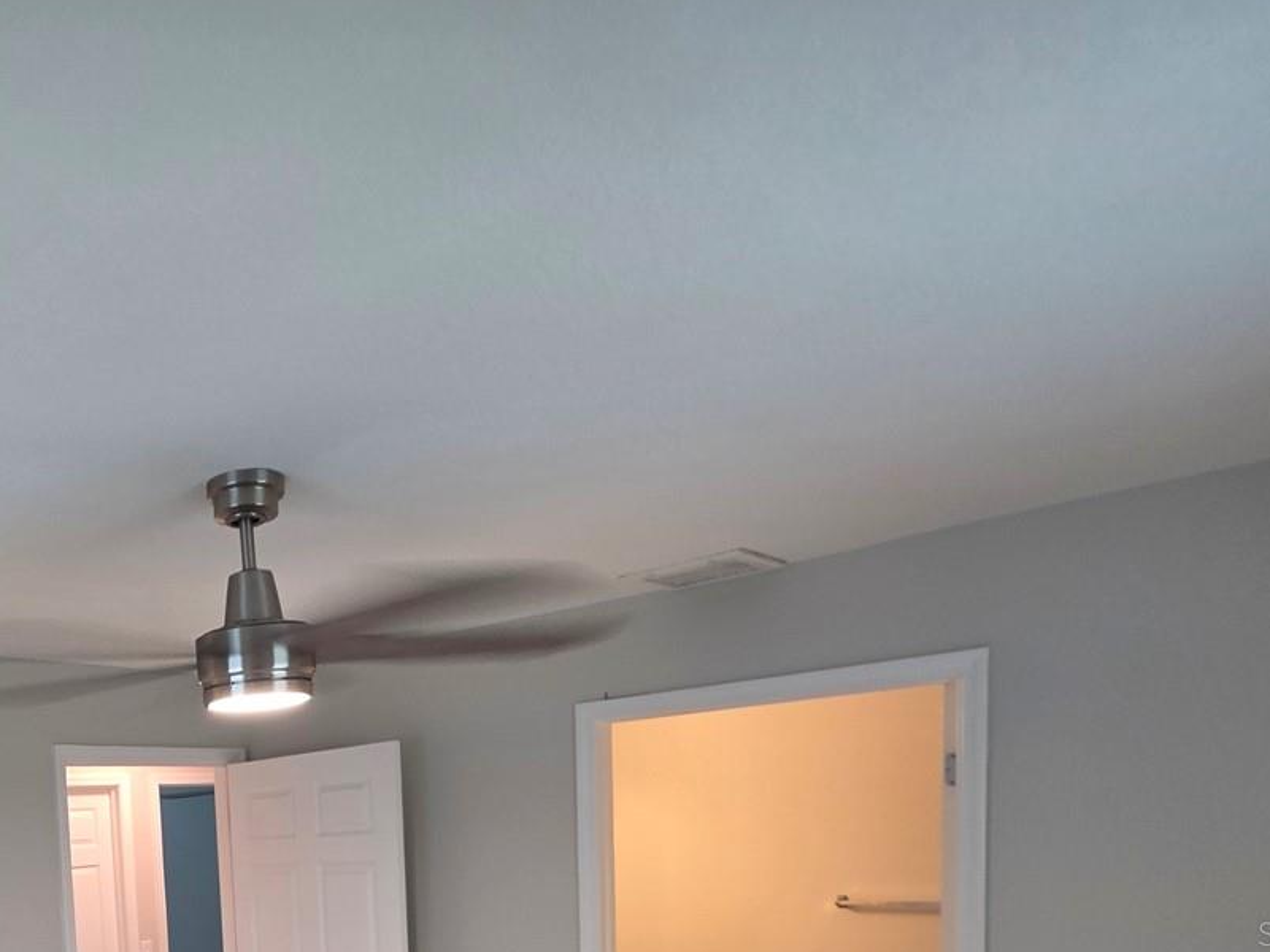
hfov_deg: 58.1
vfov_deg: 45.5
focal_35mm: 26
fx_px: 954
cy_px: 933
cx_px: 138
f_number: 1.9
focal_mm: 2.2
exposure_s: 1/29.9
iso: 80
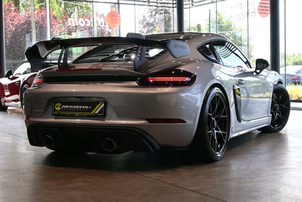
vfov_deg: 24.4
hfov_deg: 35.9
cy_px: 101
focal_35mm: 56
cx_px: 151
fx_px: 466
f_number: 5.3
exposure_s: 1/250
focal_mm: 37
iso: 360
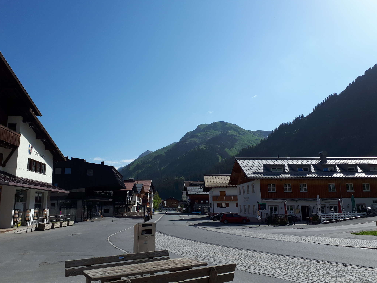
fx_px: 305
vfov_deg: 49.7
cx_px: 191
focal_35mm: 28
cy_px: 140
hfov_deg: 63.4
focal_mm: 3.6
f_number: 1.9
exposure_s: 1/2083
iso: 40
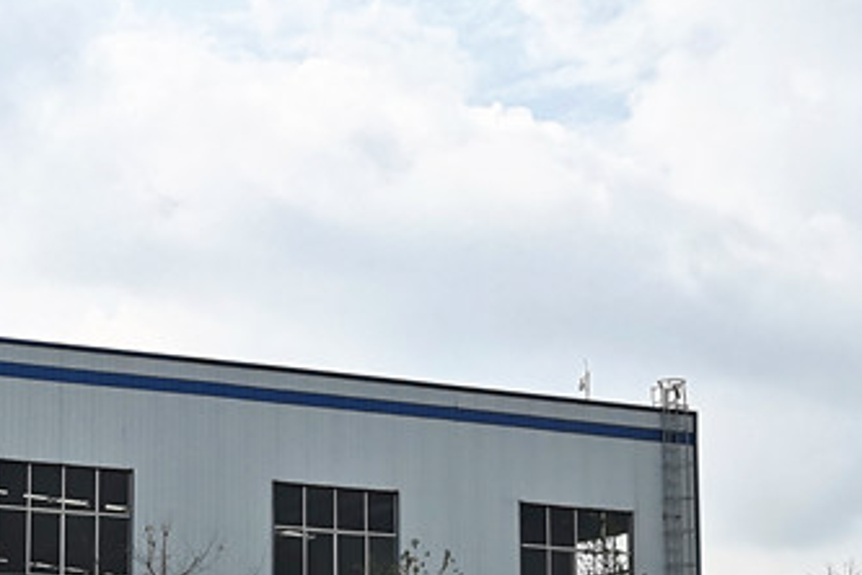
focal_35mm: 76
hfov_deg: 25.0
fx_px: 1820
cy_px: 607
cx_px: -65
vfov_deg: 17.4
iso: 50
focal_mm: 3.95
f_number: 1.8
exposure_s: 1/2000
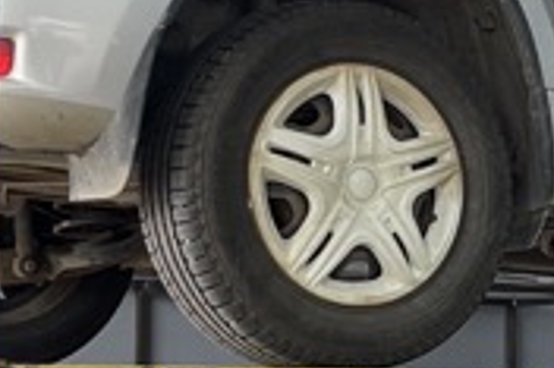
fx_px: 2598
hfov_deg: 11.8
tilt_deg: +4.7
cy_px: 272
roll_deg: -1.3
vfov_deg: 8.1
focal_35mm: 169
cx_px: 740
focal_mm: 4.2
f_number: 1.6
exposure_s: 1/121
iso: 64
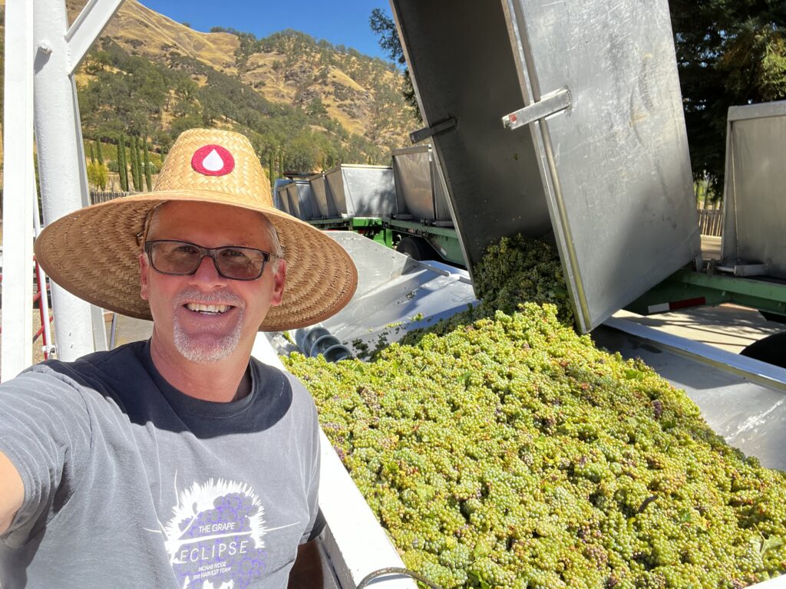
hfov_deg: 73.9
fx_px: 522
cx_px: 393
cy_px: 294
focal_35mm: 23
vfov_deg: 58.9
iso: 32
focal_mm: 2.71
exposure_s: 1/400
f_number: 2.2
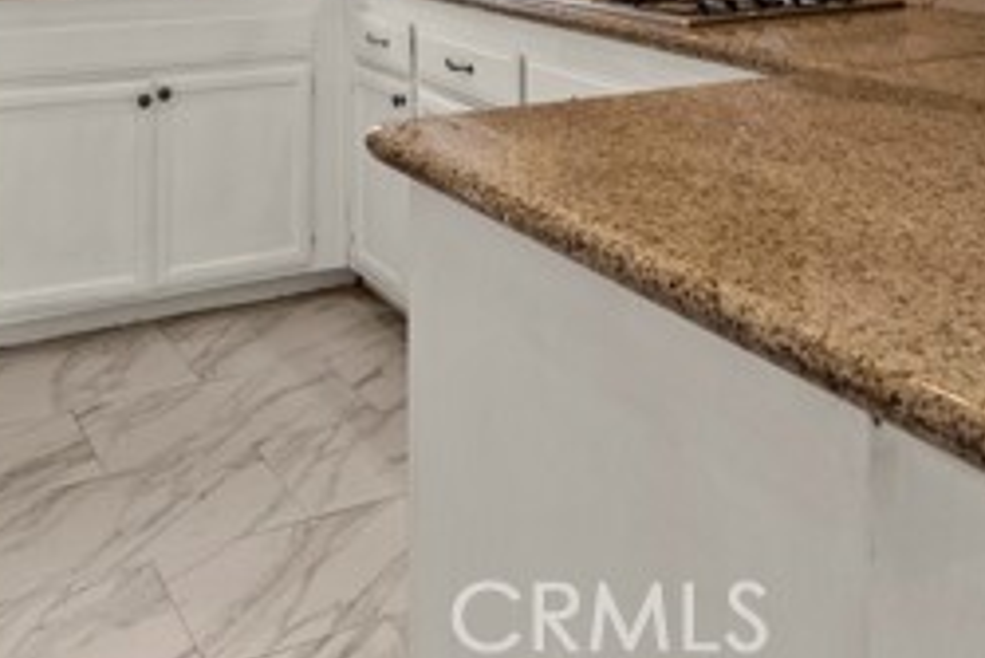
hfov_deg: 46.6
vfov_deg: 27.8
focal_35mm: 41
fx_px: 1122
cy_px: -167
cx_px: 319
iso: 640
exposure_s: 1/30
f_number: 8
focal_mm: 16
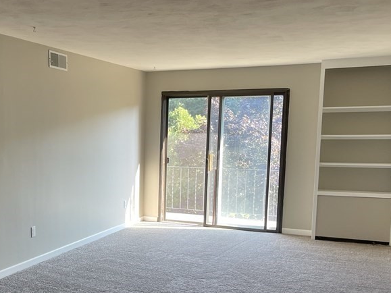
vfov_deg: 31.2
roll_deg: -1.0
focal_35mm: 46
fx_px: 519
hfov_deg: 40.1
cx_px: 98
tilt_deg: -8.6
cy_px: 198
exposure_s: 1/120
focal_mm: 5.1
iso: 80
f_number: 1.6
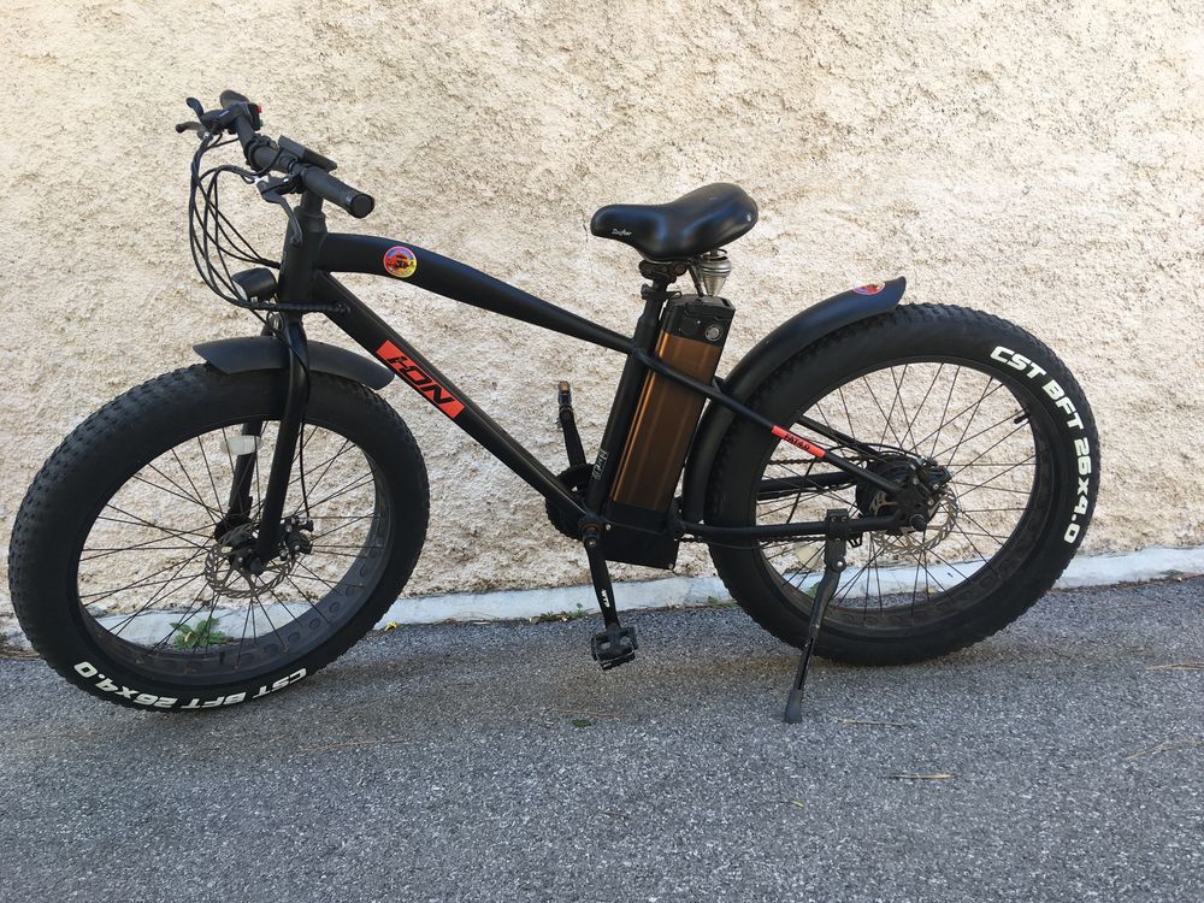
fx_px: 1009
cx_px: 602
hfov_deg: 61.7
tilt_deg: -8.7
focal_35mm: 29
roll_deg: +2.2
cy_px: 452
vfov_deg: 48.2
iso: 32
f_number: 2.2
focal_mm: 4.15
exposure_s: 1/100
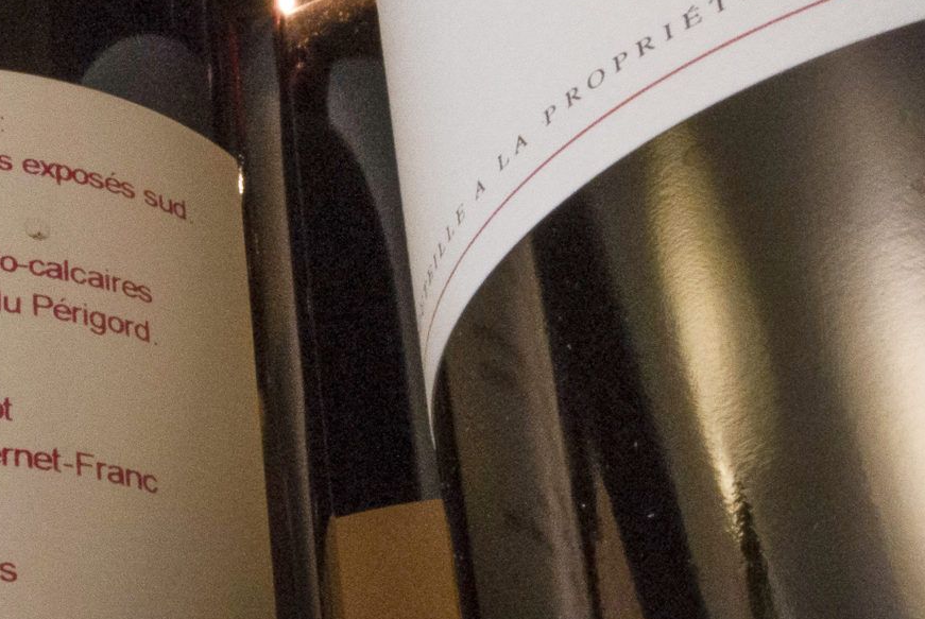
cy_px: 305
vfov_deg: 14.6
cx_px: -110
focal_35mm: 94
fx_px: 2418
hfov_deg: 20.6
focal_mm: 12.2
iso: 400
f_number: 16
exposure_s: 1/1.25
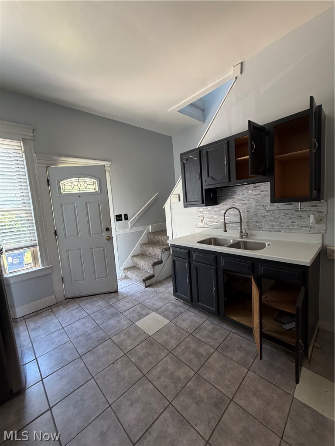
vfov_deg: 102.1
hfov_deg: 85.7
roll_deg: +4.1
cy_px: 223
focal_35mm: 14
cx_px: 168
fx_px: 181
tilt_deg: -3.0
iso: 200
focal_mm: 2.22
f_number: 2.2
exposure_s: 1/60
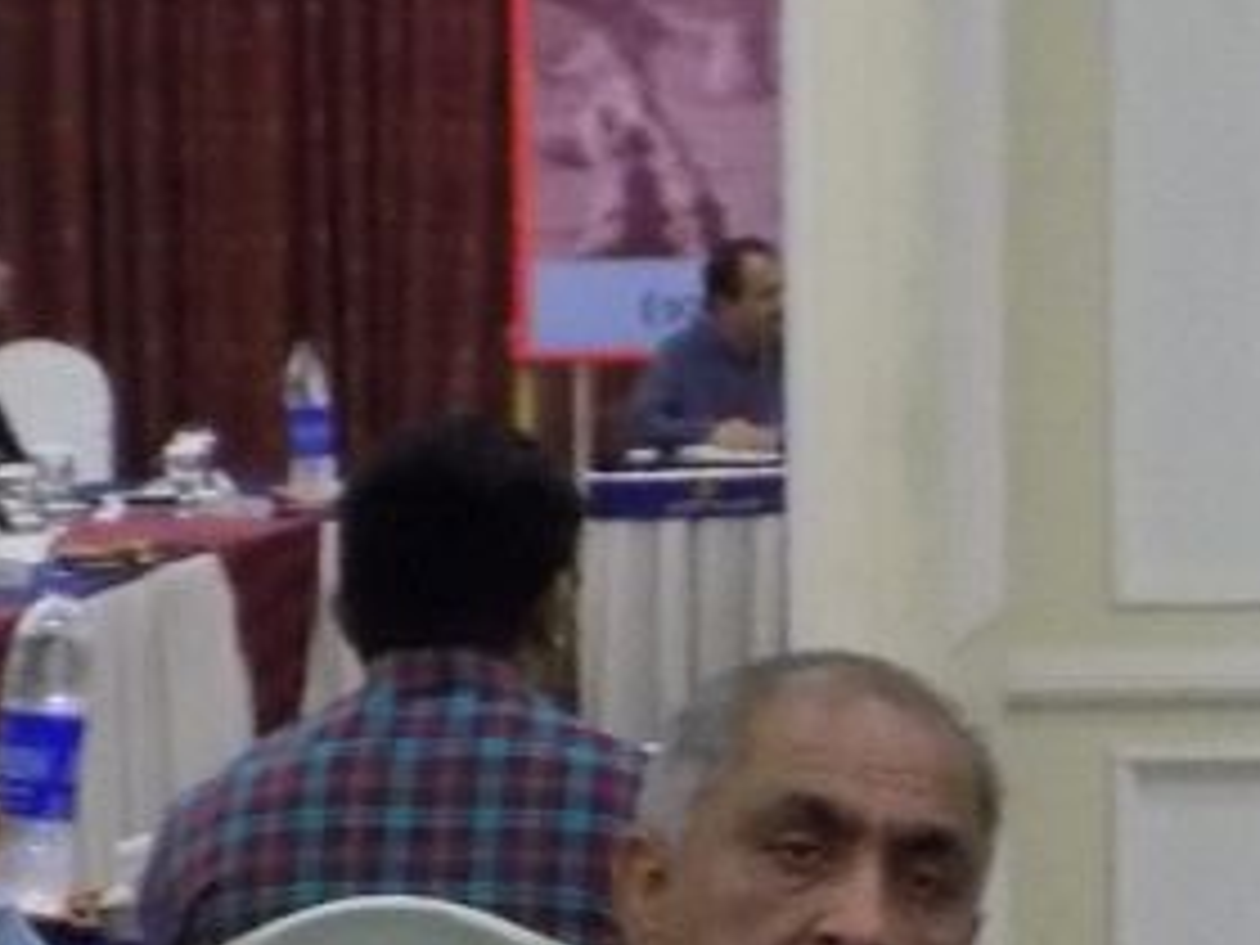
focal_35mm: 204
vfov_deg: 7.2
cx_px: 1066
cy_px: 1042
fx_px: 7425
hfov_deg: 9.7
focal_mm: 6.6
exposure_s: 1/15
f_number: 3.5
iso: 400
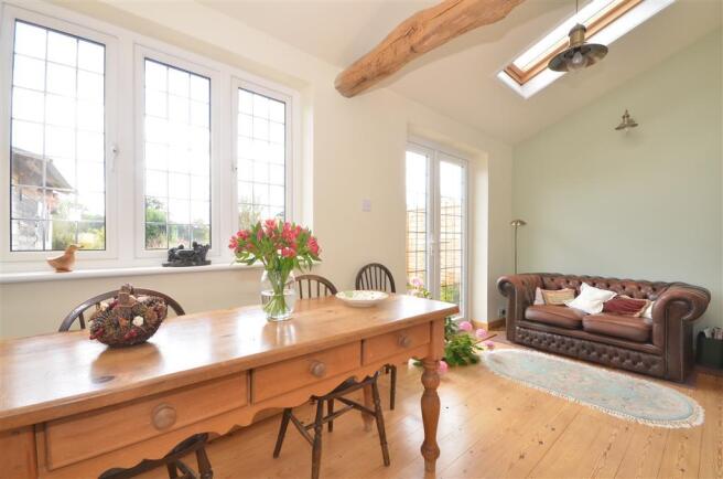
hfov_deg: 100.5
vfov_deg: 77.0
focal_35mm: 15
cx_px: 362
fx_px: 301
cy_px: 240
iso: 400
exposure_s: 1/15
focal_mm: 10
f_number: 11
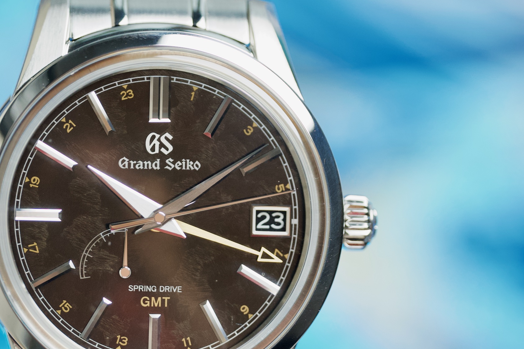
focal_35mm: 192
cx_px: 174
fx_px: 2794
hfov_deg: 10.7
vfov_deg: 7.2
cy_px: 211
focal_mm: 90
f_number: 2.8
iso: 640
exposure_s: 1/160
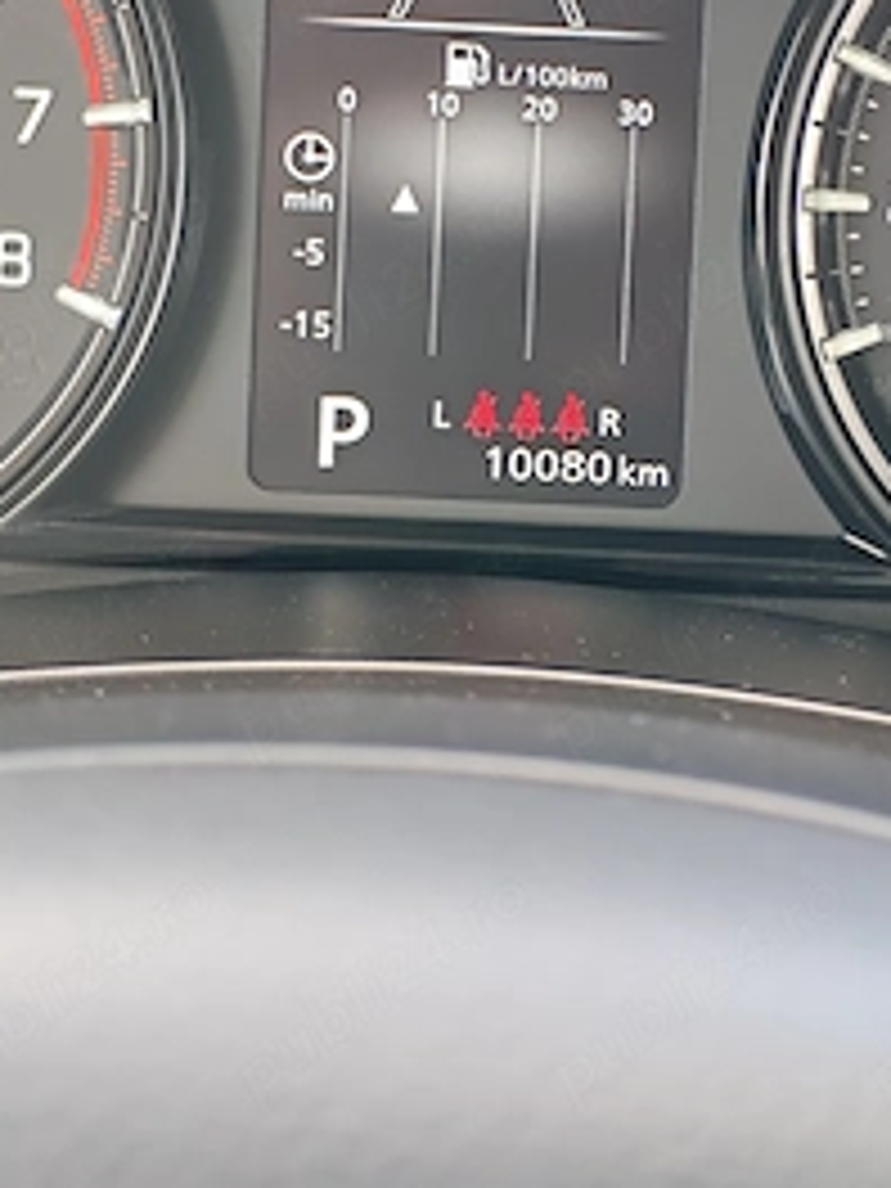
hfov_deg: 12.5
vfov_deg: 16.6
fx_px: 4050
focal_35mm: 118
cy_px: 374
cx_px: 540
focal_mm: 6.12
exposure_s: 1/100
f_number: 1.9
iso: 320
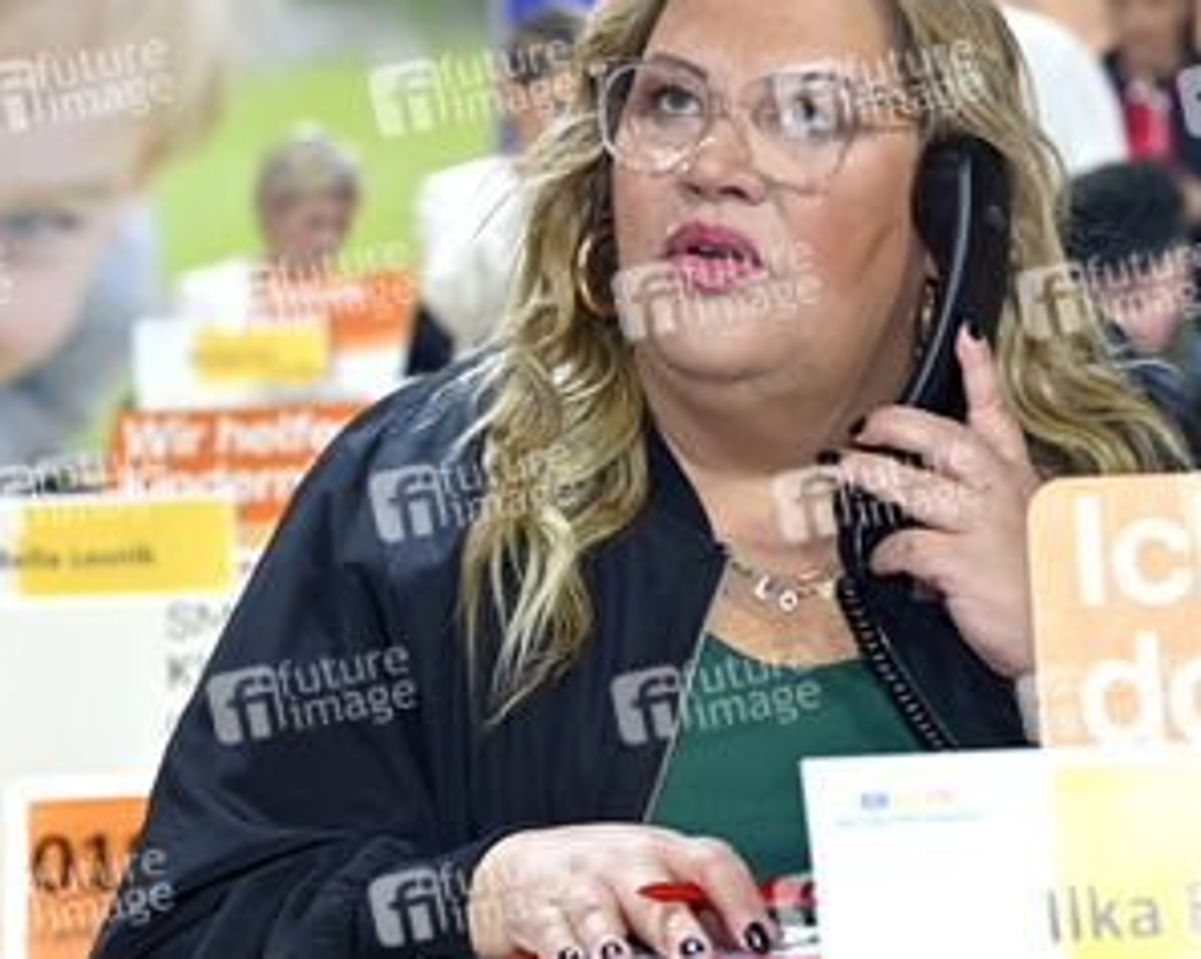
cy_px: 393
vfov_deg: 17.6
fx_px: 3089
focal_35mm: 87
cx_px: 770
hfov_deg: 21.9
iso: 1000
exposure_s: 1/200
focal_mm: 61
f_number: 4
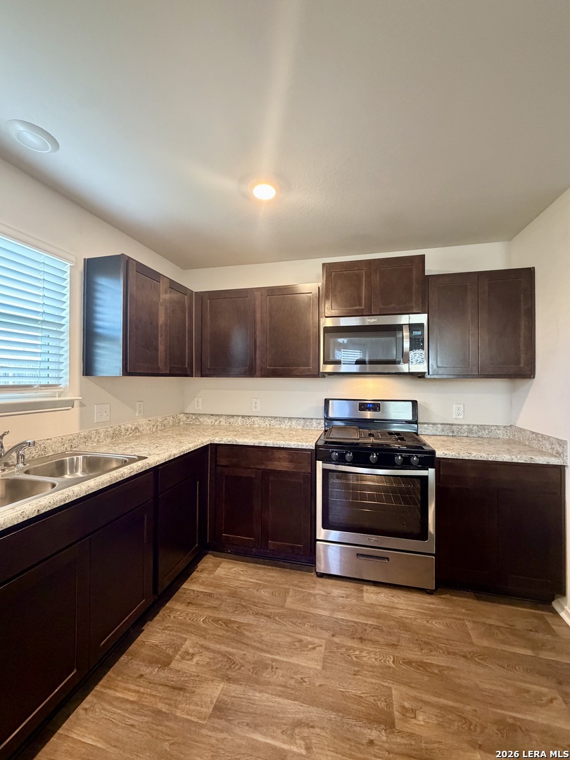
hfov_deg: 85.7
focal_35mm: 14
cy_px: 380
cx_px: 285
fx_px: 307
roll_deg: -0.1
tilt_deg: +0.5
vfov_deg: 102.1
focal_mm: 2.22
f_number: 2.2
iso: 640
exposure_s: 1/60
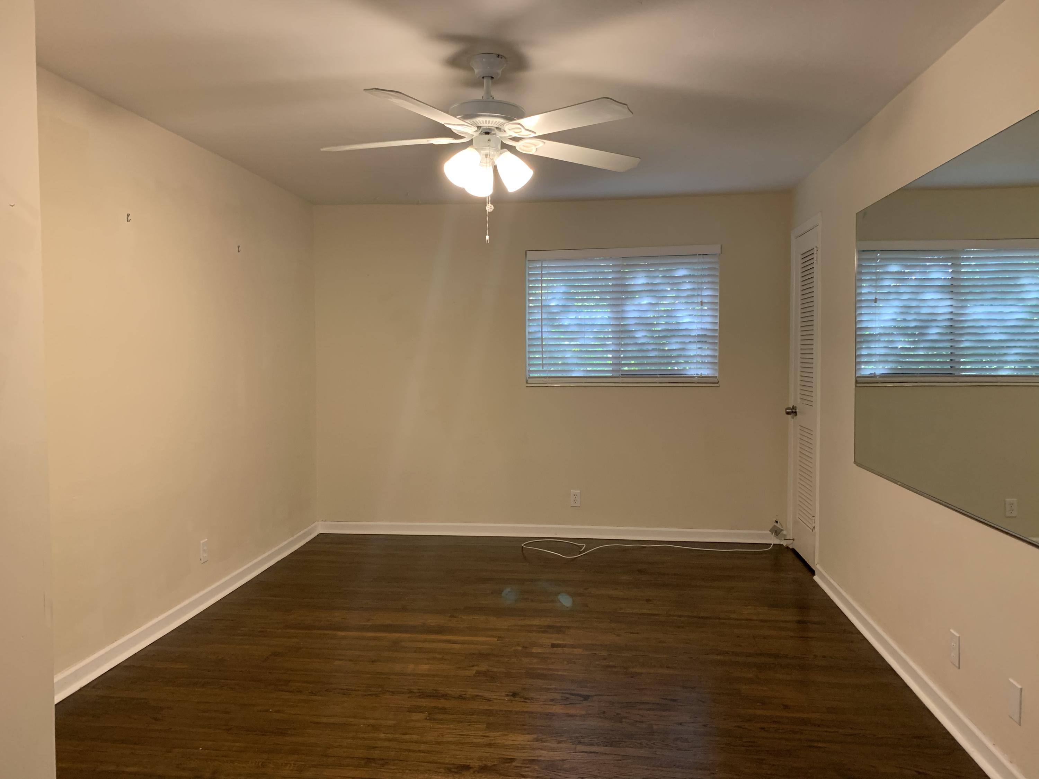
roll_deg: -1.1
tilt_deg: -1.3
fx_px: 780
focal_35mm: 26
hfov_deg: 67.3
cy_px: 390
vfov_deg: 53.1
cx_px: 520
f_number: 1.8
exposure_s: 1/60
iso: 160
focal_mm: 4.25
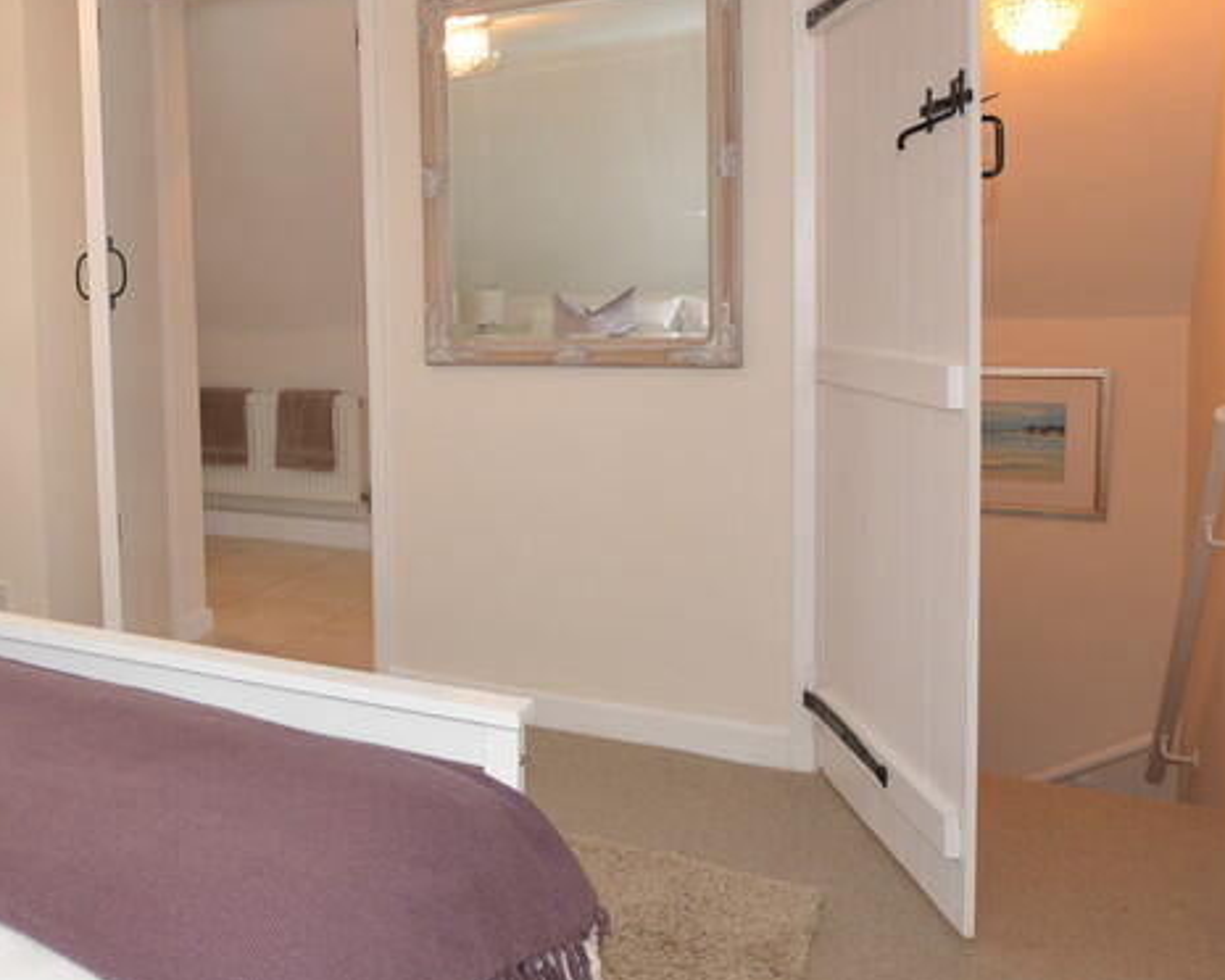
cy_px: 360
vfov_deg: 46.6
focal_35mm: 31
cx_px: 32
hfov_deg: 48.3
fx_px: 1124
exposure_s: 1/60
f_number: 4
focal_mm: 10
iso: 250
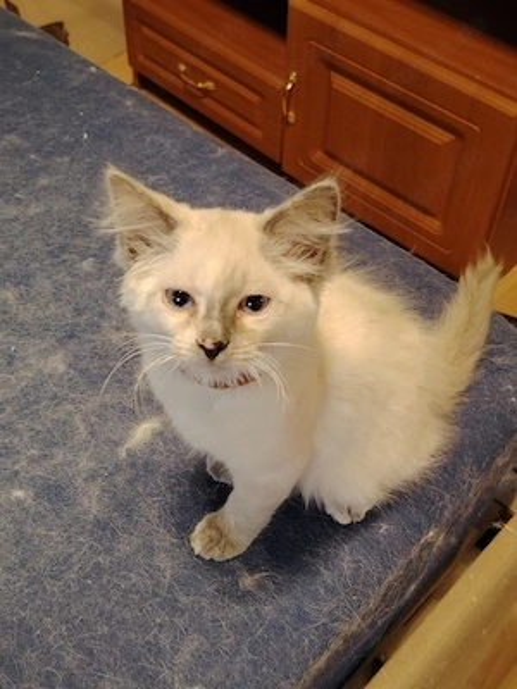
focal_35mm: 42
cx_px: 258
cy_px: 344
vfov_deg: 44.8
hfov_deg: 34.3
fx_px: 836
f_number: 1.75
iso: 5203
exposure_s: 1/100
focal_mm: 5.25
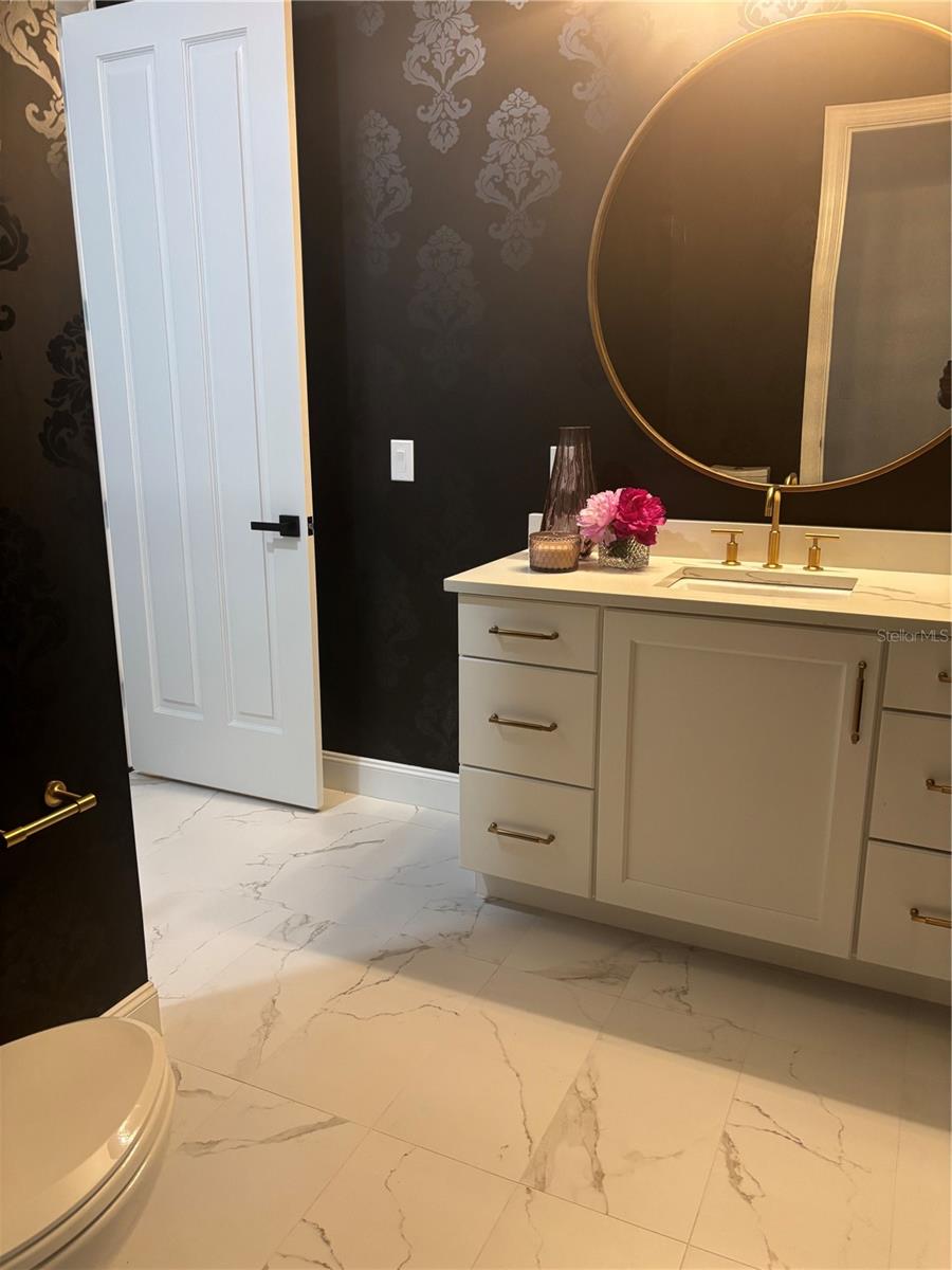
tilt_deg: -14.2
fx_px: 953
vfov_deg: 67.3
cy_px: 635
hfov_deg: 53.1
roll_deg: +0.4
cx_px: 476
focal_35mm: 26
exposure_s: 1/60
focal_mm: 5.96
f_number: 1.6
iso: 250
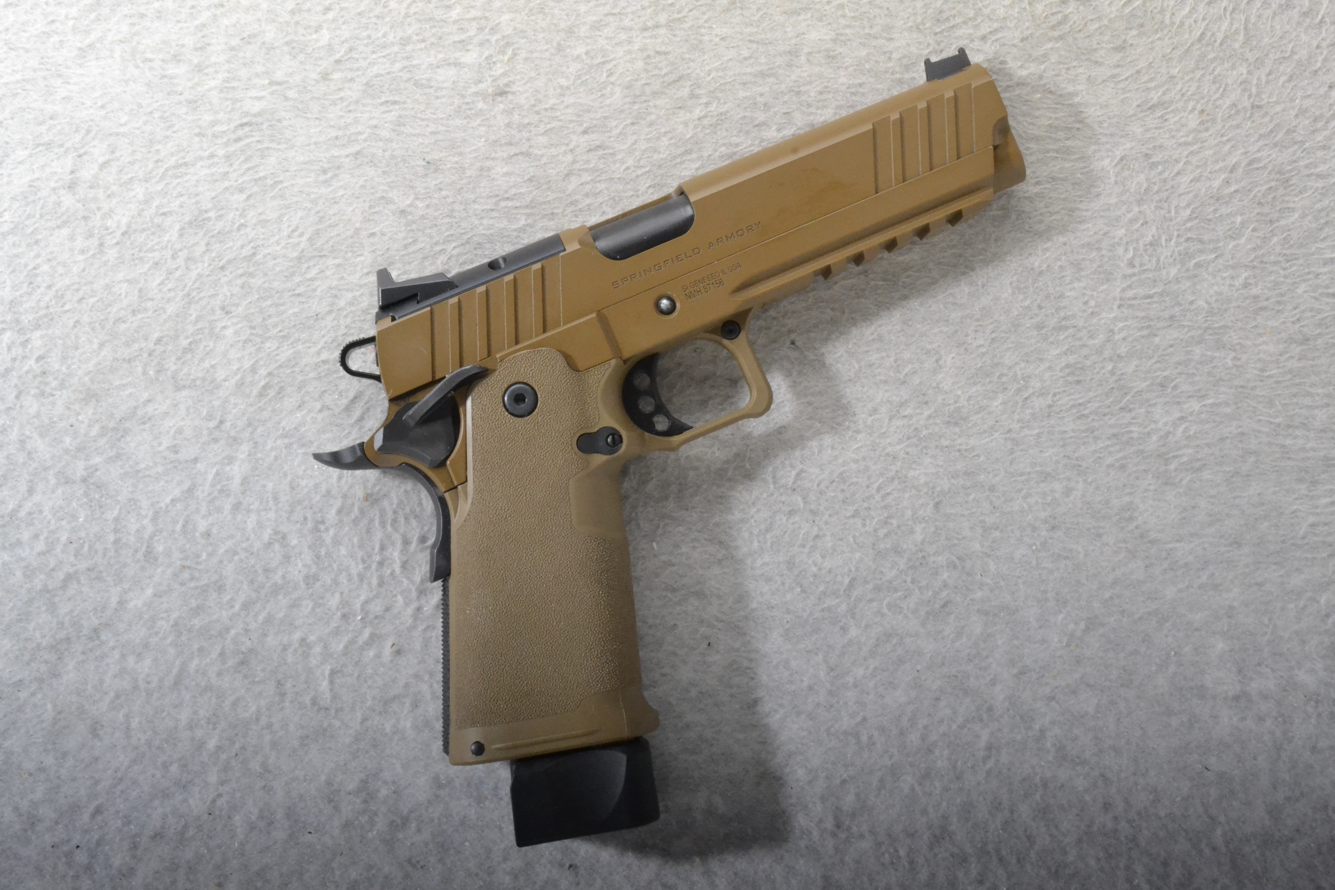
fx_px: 1780
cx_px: 668
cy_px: 445
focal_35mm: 48
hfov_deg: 41.1
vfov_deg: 28.1
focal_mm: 32
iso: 3200
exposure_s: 1/160
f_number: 20
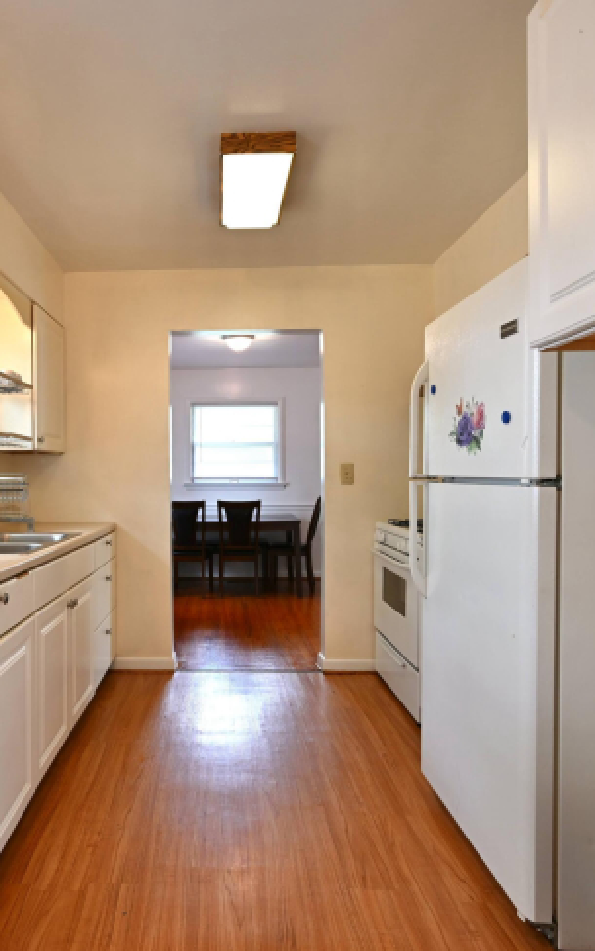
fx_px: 570
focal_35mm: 22
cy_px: 481
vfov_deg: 79.6
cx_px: 201
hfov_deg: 54.0
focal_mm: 14
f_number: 5.6
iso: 360
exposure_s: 1/15
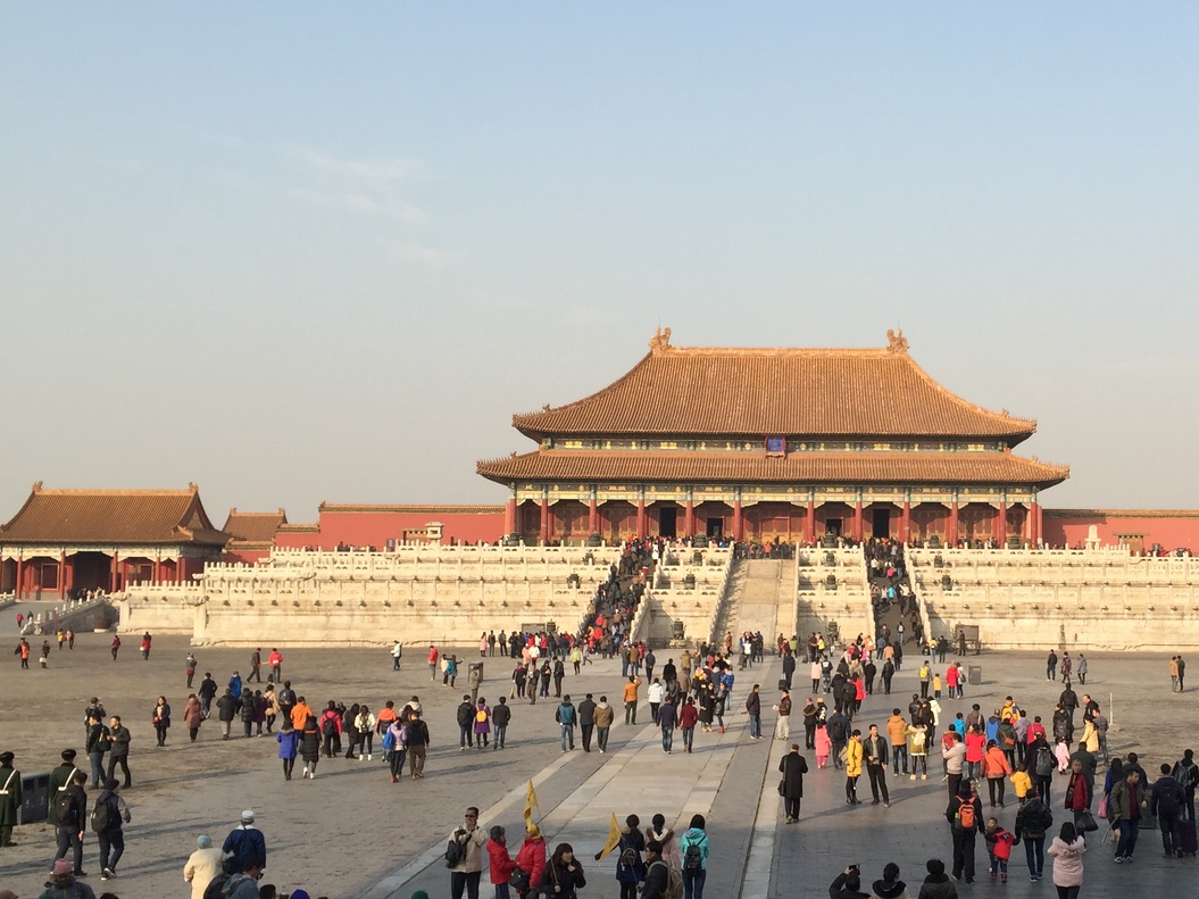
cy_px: 508
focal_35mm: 44
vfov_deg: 32.8
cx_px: 836
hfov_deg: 42.1
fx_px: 1524
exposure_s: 1/1199
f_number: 2.2
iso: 32
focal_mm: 4.15
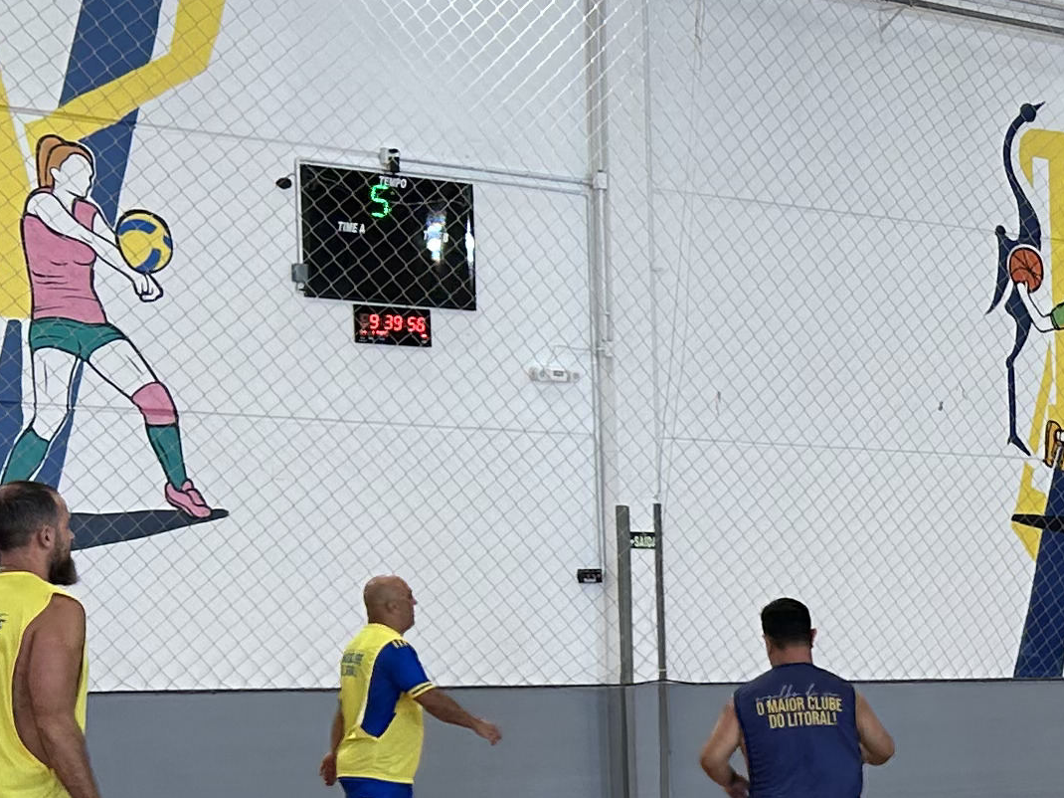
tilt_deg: -4.9
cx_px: 1569
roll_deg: +0.2
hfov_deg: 18.0
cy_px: 903
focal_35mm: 98
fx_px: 3012
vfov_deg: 14.7
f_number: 1.5
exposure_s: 1/130
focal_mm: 5.7
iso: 50
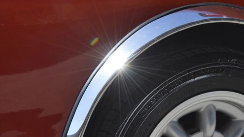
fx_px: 459
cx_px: 197
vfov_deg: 16.5
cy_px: 144
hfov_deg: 29.1
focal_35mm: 71
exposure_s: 1/320
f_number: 9
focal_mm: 35
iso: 100
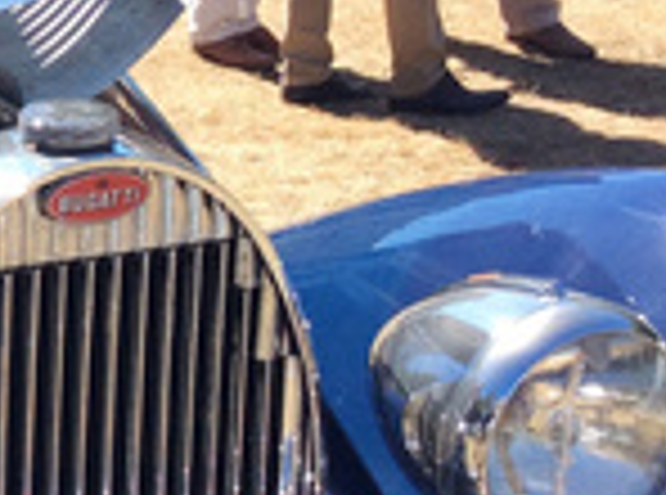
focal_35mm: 116
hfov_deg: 15.5
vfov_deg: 12.7
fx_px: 2225
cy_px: 202
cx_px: -369
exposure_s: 1/657
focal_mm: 3.3
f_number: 2.4
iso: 32
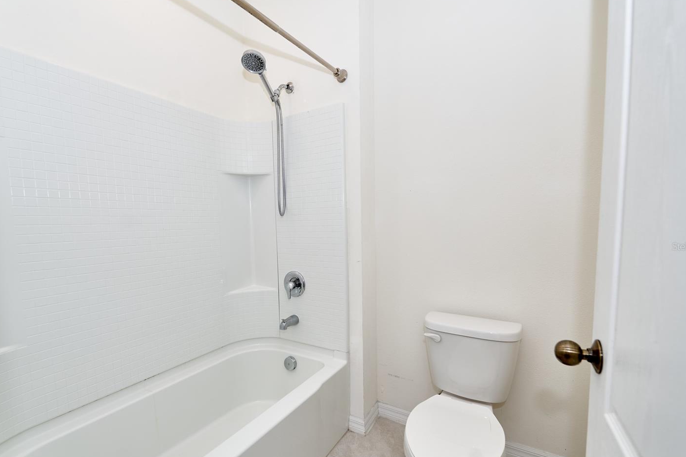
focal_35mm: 16
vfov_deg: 73.6
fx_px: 305
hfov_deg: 96.6
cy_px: 246
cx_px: 324
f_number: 4.5
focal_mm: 14
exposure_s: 1/200
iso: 250
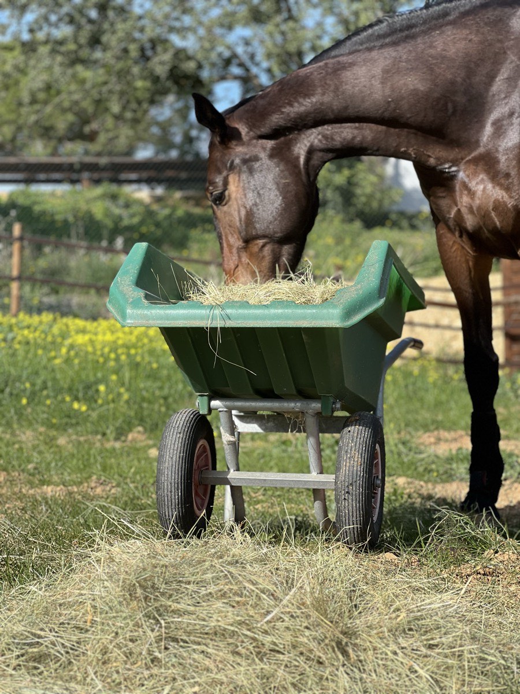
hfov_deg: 19.1
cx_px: 260
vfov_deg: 25.3
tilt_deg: +1.1
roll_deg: +0.2
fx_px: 1542
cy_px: 347
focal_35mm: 77
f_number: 2.8
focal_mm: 9
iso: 32
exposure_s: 1/459
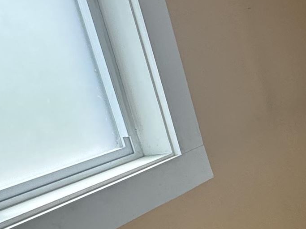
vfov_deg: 23.2
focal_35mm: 63
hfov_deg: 25.1
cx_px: 431
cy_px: 151
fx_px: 557
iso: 160
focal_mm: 2.22
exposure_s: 1/99
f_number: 2.2
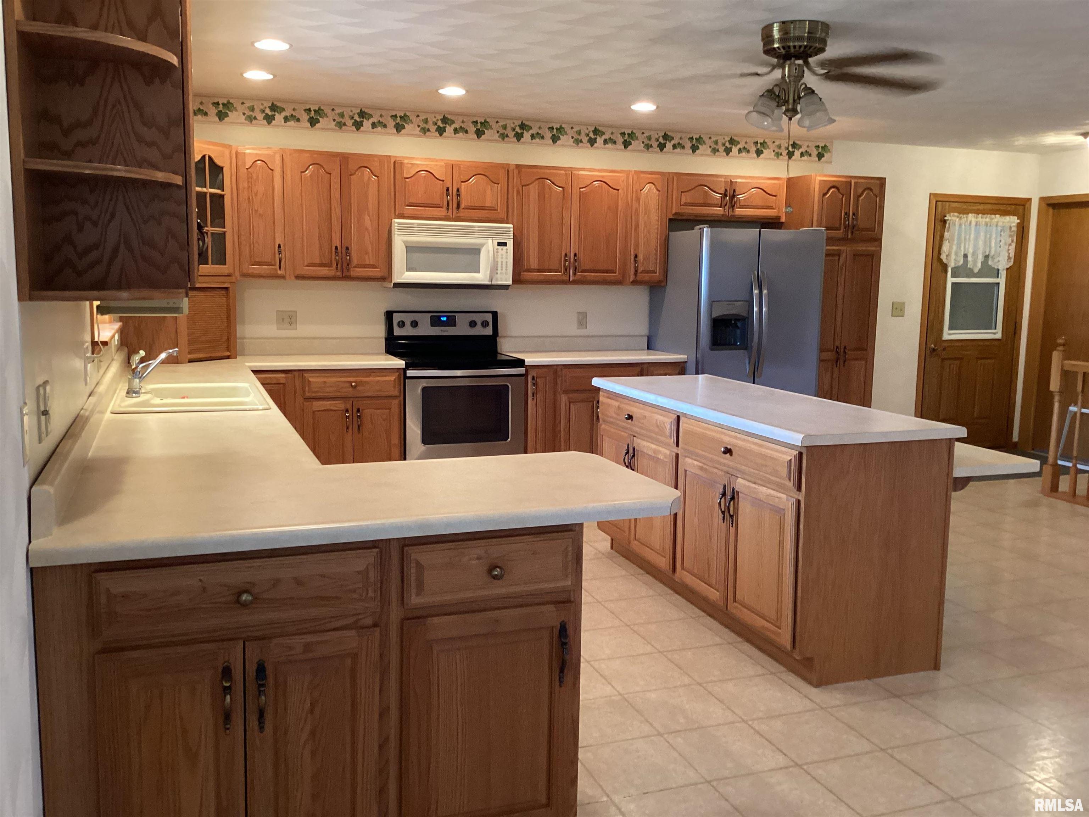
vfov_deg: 45.4
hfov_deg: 58.4
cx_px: 544
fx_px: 975
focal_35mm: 31
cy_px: 408
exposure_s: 1/40
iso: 320
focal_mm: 3.3
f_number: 2.4
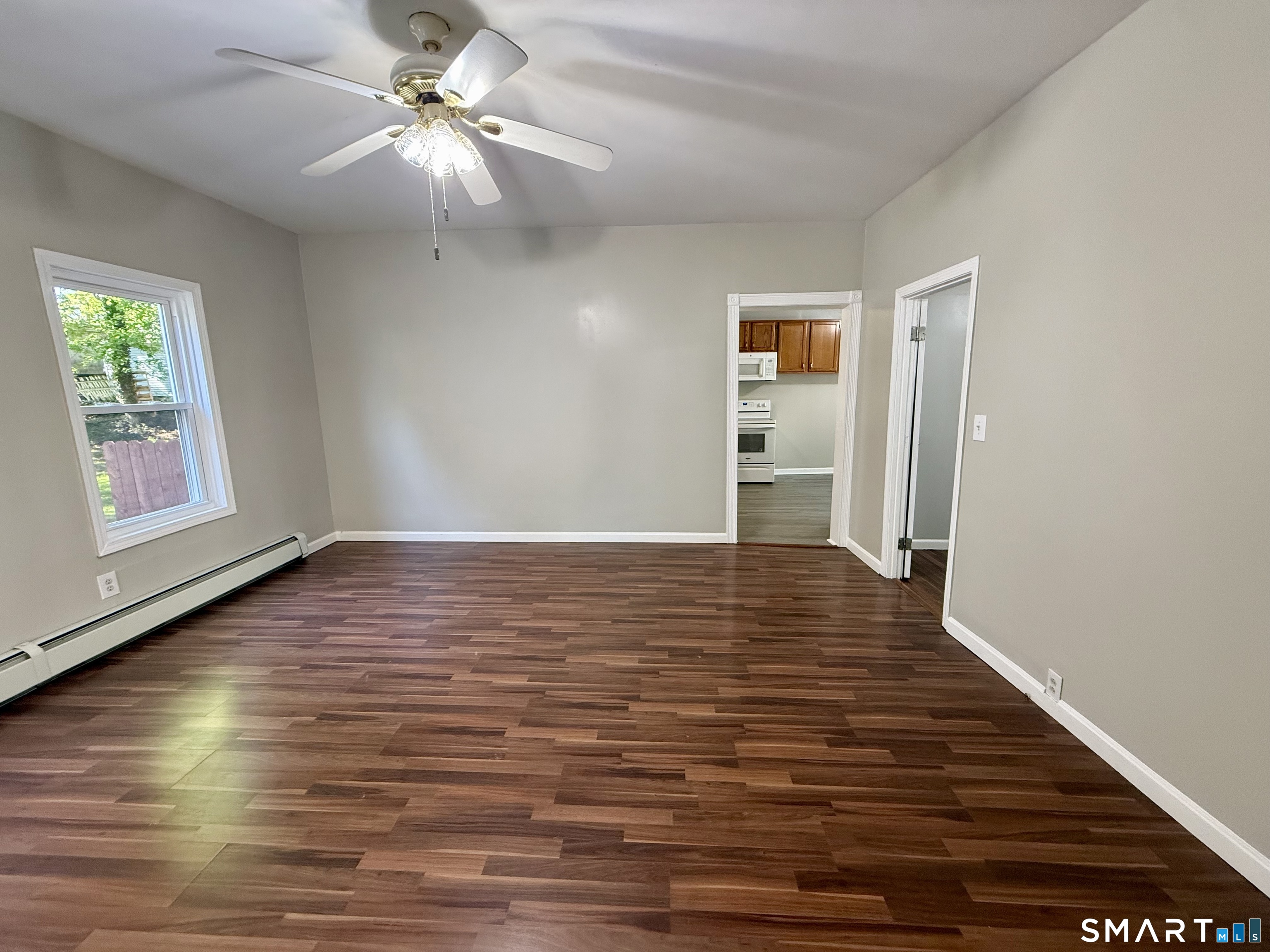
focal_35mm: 14
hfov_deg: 102.1
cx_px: 635
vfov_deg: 85.7
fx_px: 514
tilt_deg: -9.9
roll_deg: +1.1
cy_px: 476
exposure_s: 1/120
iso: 320
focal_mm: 2.22
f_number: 2.2
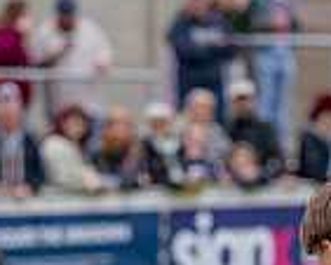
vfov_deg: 3.3
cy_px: 462
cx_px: 237
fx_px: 4627
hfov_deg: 4.1
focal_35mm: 472
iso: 125
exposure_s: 1/1250
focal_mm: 105
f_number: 2.8
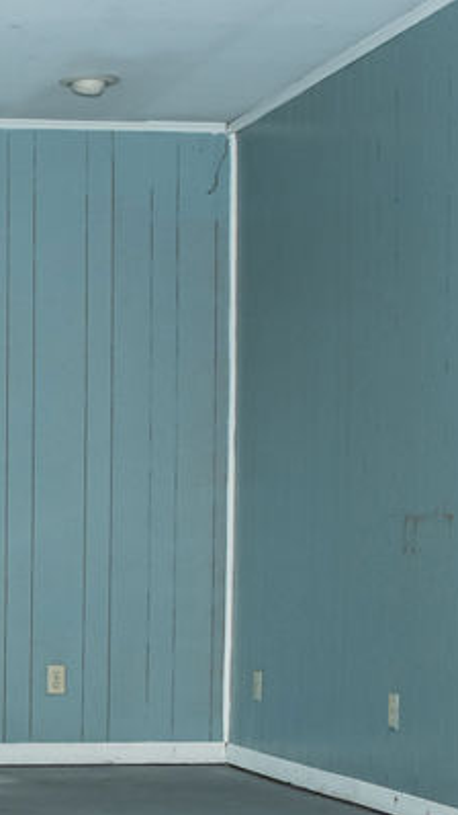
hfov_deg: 11.4
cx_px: -413
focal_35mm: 97
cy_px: 664
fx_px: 2093
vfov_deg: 21.7
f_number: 8
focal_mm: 24
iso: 1250
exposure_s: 1/60
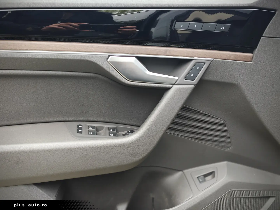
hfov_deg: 52.6
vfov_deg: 40.7
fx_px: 283
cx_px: 140
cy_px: 105
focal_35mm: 35
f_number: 1.4
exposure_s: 1/100
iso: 80
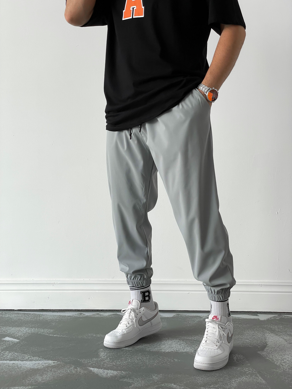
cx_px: 146
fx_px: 585
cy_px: 194
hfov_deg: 28.0
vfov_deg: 36.8
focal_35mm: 52
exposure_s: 1/120
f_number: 2
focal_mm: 6
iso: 80
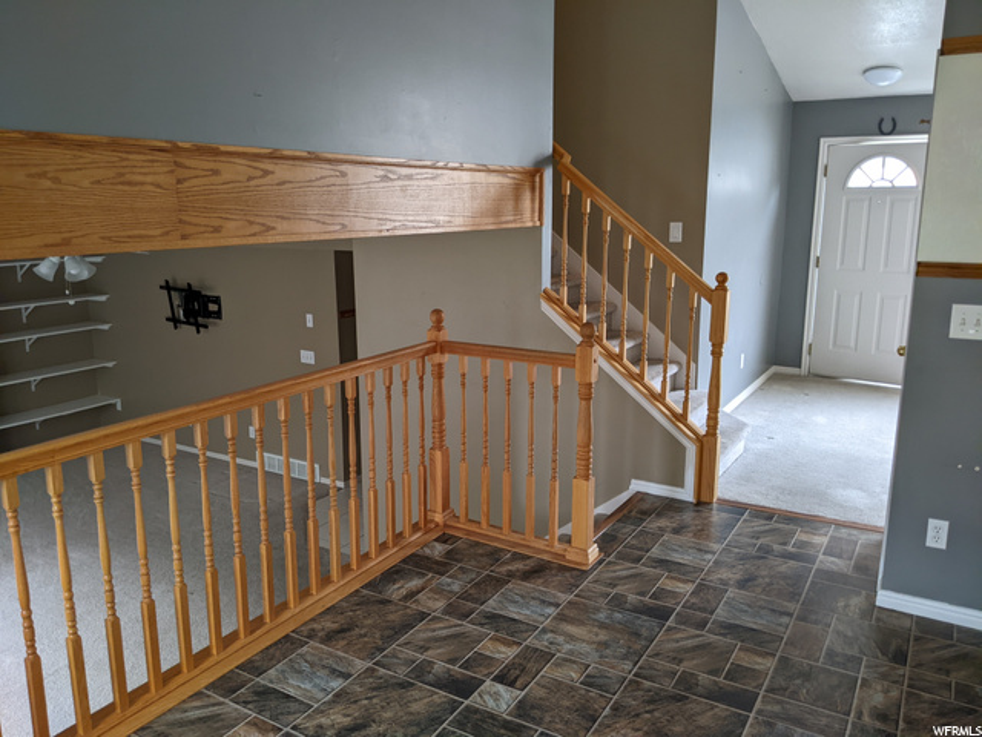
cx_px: 491
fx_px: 766
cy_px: 368
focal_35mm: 27
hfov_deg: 65.3
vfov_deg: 51.4
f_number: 1.8
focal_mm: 4.44
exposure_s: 1/30
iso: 130
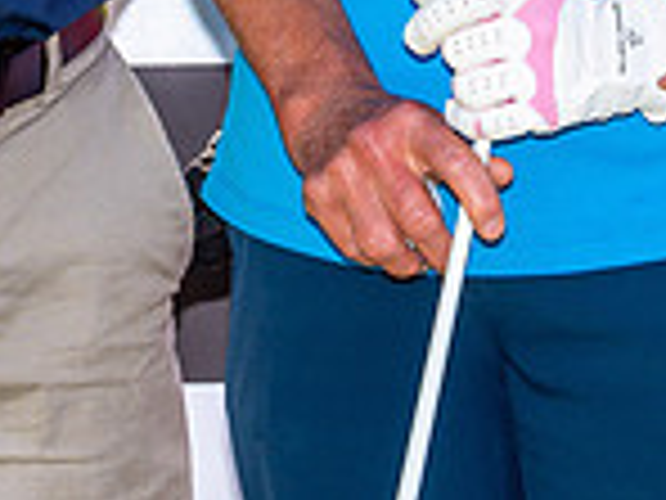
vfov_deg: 3.4
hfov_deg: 4.5
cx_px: 539
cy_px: -477
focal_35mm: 439
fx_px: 8446
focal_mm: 100
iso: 200
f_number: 11
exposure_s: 1/200
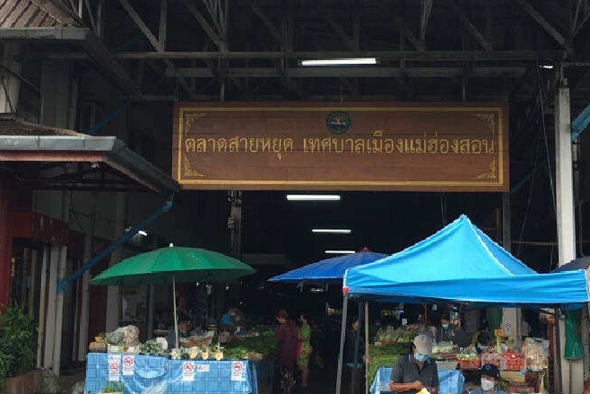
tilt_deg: +6.7
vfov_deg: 24.6
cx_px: 297
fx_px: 902
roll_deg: -1.1
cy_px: 202
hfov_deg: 36.2
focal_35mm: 55
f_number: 2.2
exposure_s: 1/120
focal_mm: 4.15
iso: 25
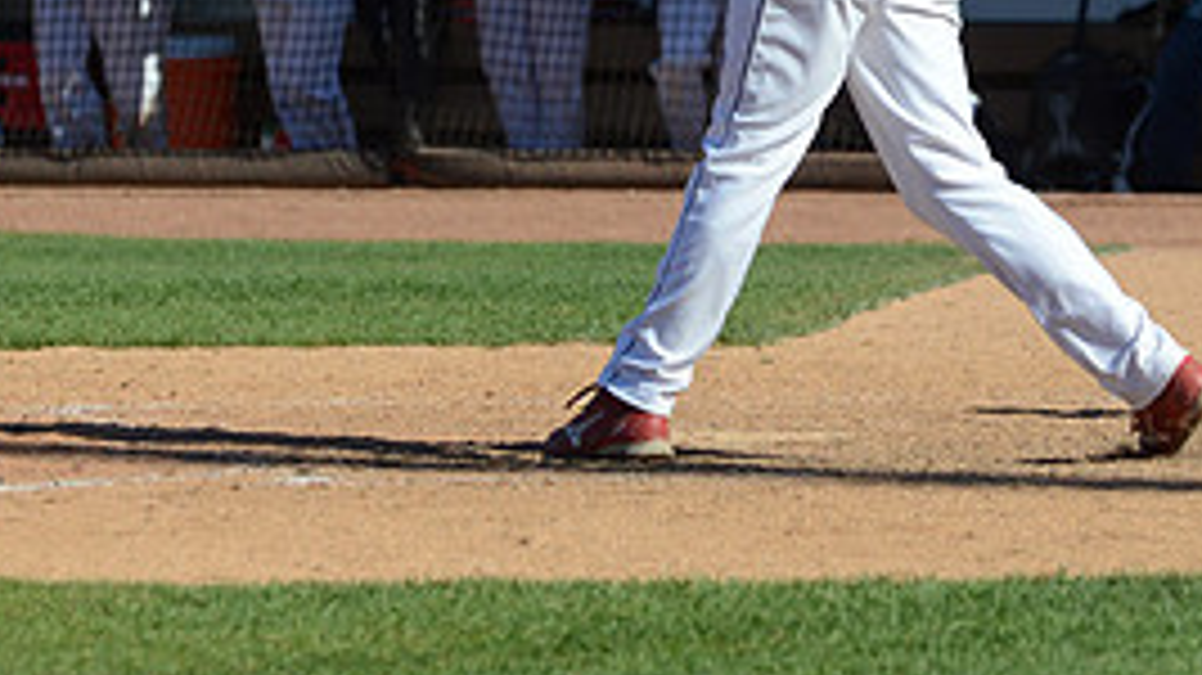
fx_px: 15198
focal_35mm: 477
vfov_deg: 2.5
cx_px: 806
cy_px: -158
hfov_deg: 4.5
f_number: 4.8
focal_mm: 140
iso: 800
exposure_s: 1/8000
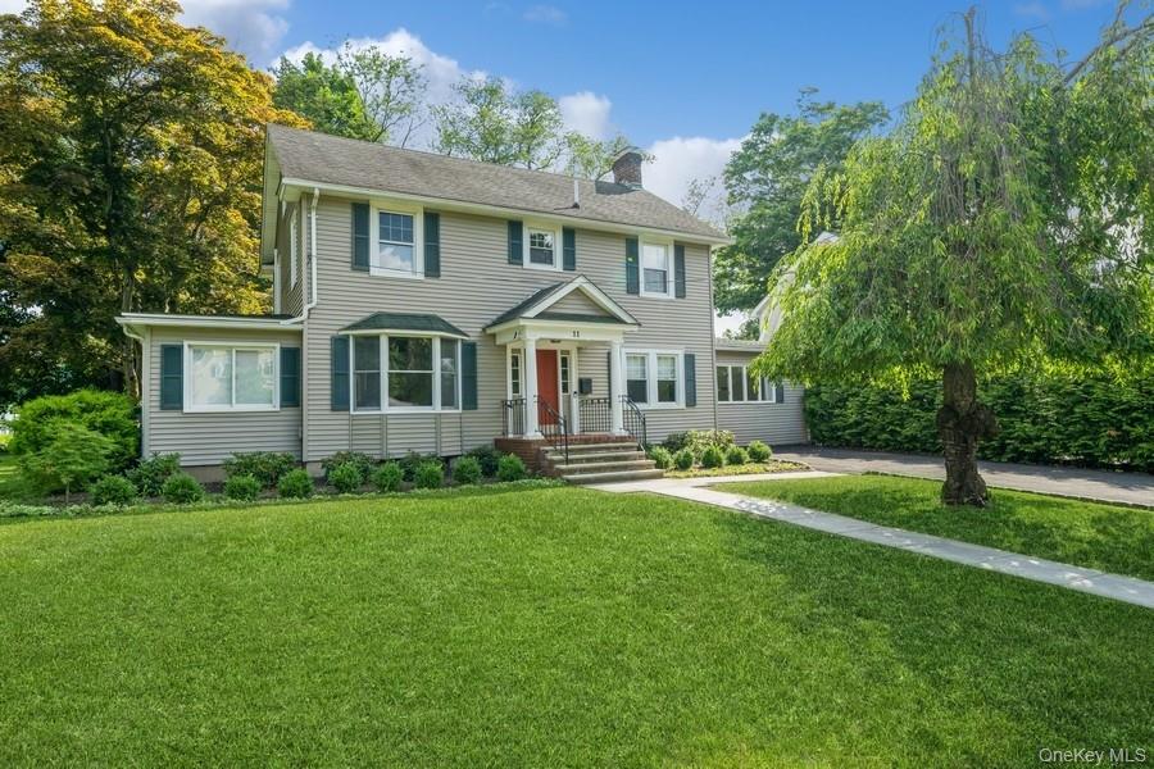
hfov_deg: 86.9
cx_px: 577
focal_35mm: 19
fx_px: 609
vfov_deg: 64.6
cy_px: 384
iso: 200
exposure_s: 1/200
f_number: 8
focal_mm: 19
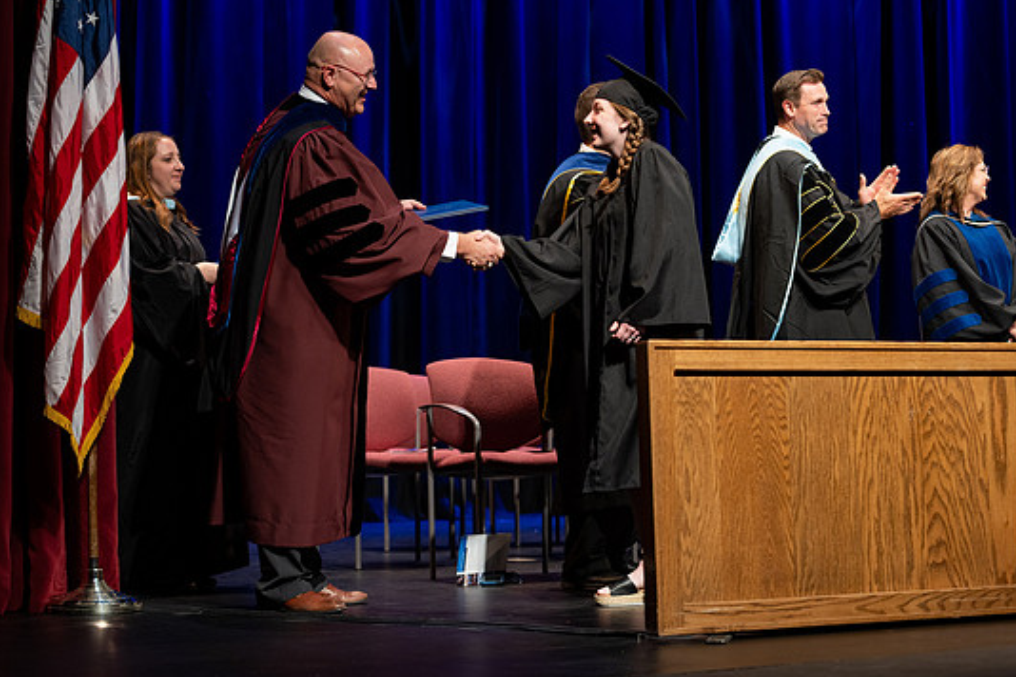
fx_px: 2145
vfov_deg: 17.9
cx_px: 508
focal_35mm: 76
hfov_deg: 26.7
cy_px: 319
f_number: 2.8
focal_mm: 70
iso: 640
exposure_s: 1/250
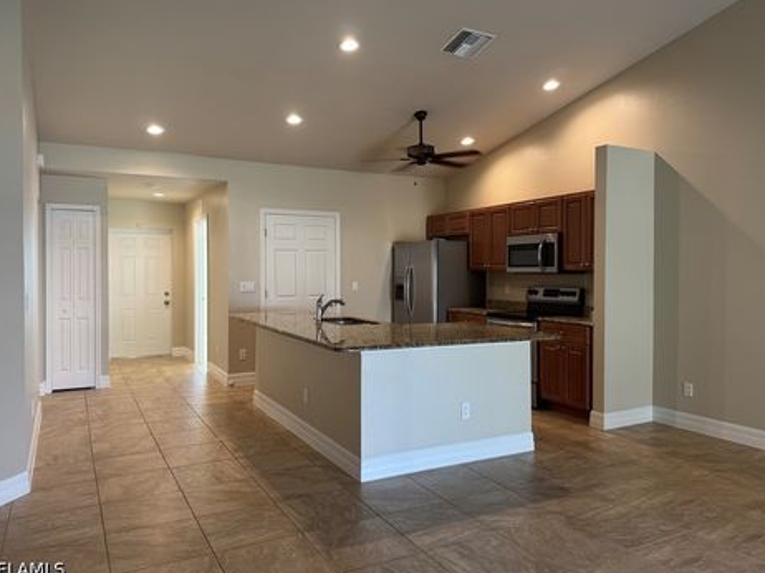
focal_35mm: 26
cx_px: 378
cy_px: 272
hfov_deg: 67.3
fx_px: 574
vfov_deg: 53.0
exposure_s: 1/60
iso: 160
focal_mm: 6.76
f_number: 1.78
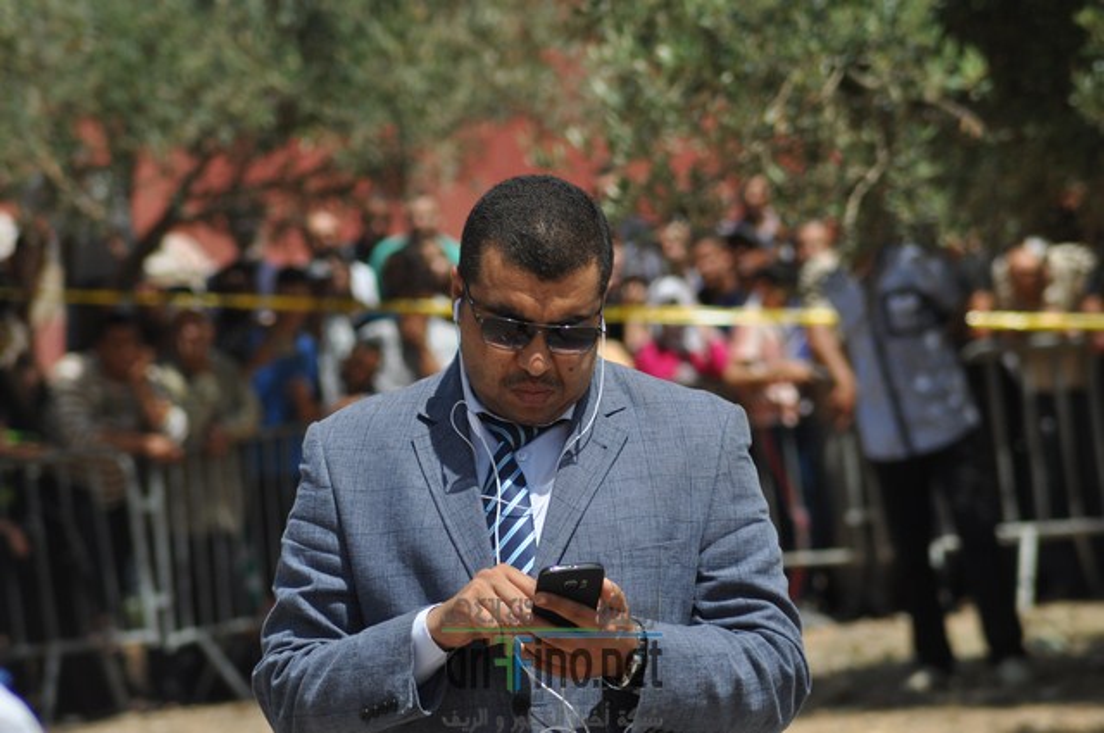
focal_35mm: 300
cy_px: 366
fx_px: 9188
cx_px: 552
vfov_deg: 4.6
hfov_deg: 6.9
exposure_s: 1/1250
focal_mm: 200
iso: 400
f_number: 5.6
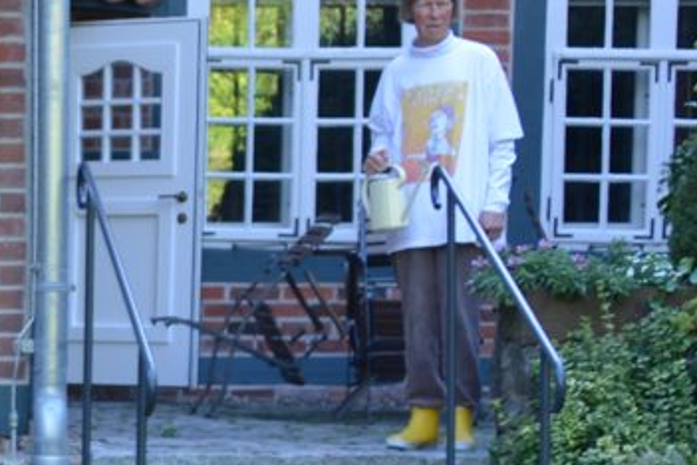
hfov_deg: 12.0
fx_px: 2962
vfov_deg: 8.8
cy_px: 665
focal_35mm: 153
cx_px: -681
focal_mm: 28
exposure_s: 1/50
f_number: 4
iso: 100
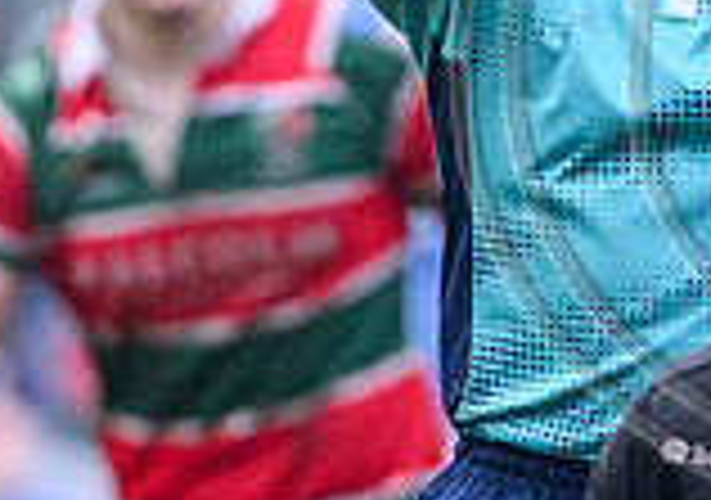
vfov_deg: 0.8
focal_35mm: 1743
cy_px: -77
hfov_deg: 1.2
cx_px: 644
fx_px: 35002
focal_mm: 400
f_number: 3.5
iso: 2500
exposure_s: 1/1600
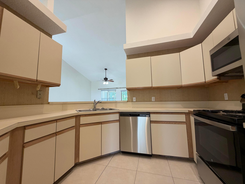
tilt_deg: +4.5
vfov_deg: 85.7
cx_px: 122
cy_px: 92
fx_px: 99
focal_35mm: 14
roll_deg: +0.7
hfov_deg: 102.1
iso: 200
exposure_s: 1/60
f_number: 2.2
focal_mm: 2.22
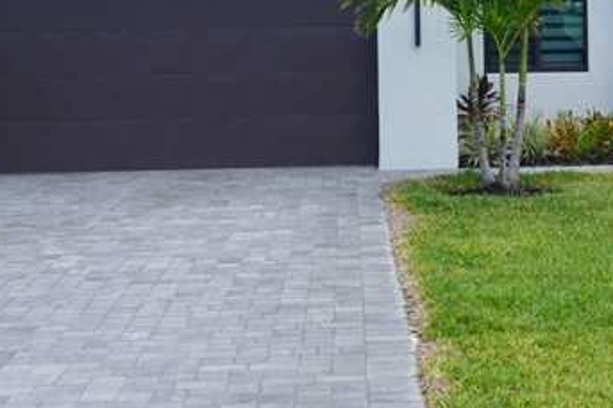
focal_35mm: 98
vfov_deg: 13.8
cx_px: 465
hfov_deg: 20.7
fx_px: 1667
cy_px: 62
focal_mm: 28
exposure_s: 1/100
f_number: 8
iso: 100
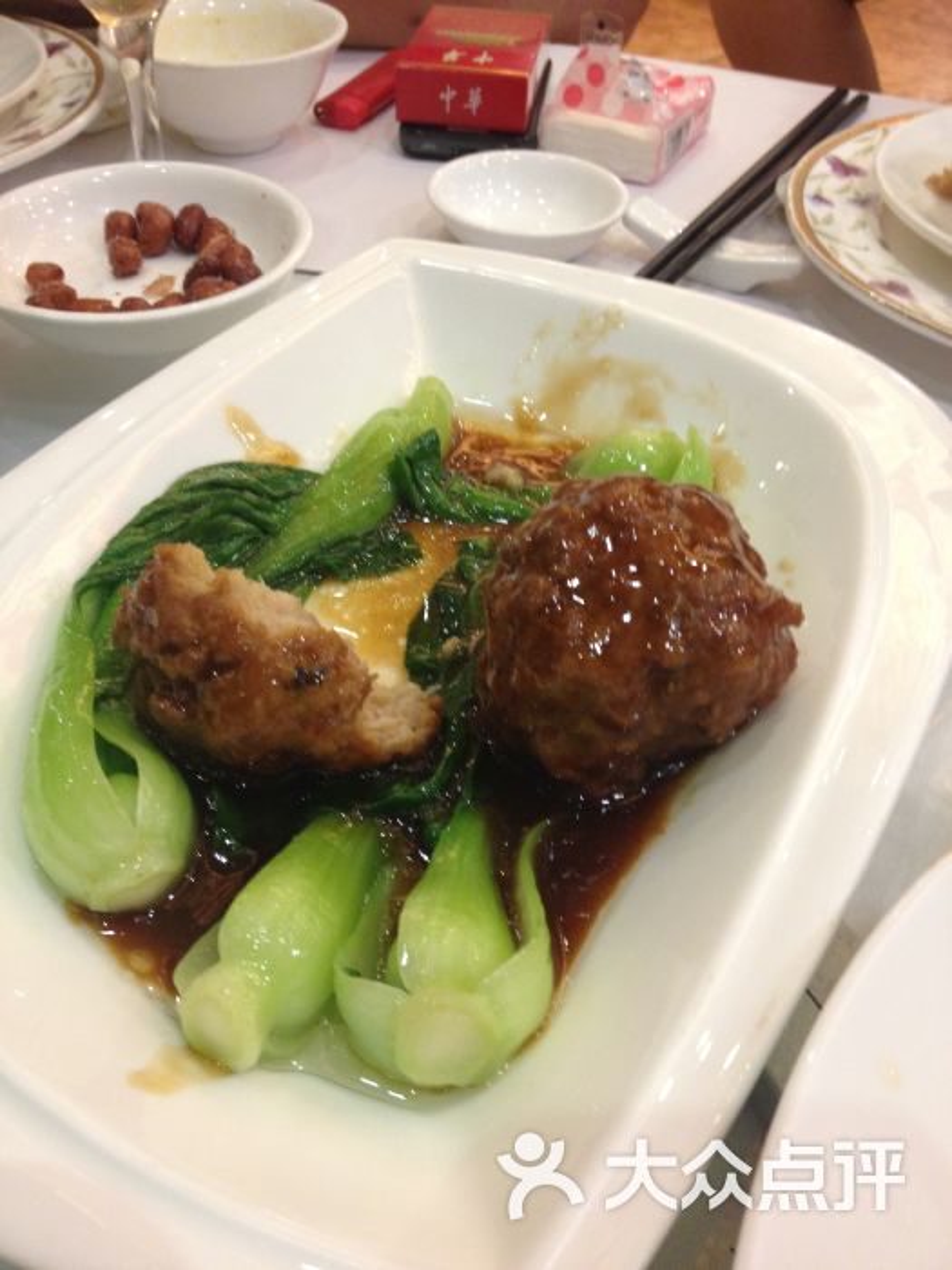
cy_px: 635
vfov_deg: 52.6
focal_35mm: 35
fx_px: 1283
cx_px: 476
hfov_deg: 40.7
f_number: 2.4
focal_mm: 4.28
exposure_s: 1/20
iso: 160
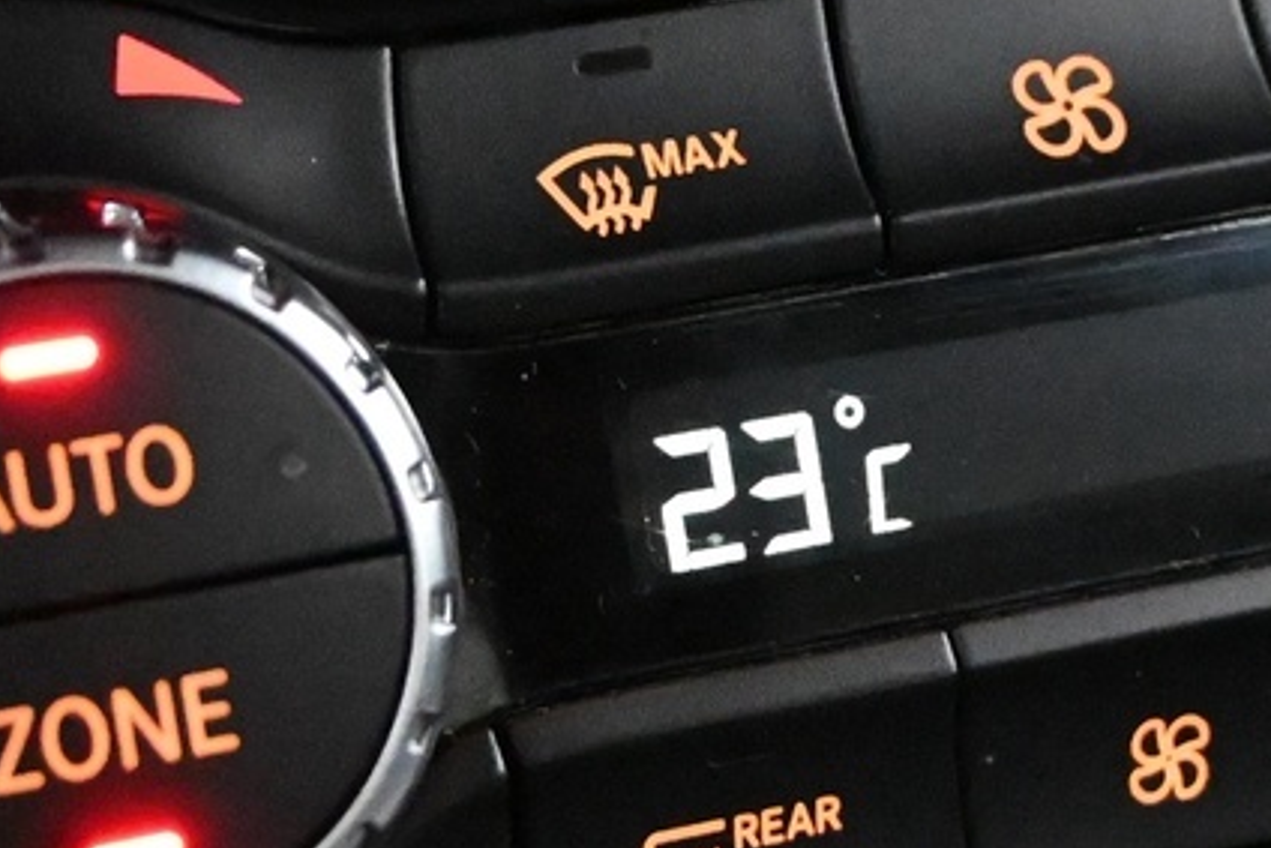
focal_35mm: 149
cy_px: 267
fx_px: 5262
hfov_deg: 13.8
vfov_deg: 9.2
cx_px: 806
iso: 12800
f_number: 4.5
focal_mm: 26
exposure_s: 1/50
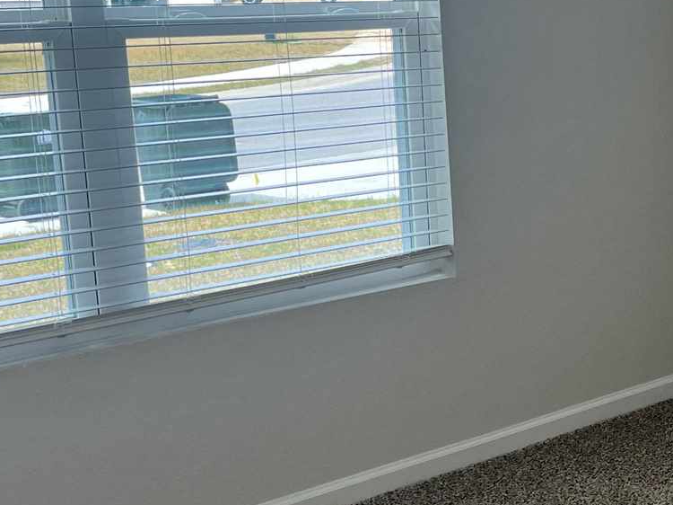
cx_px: 804
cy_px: 231
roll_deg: +0.5
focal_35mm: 71
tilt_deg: -9.2
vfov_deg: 20.7
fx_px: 1380
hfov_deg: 24.8
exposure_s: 1/135
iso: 32
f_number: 1.6
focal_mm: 5.1
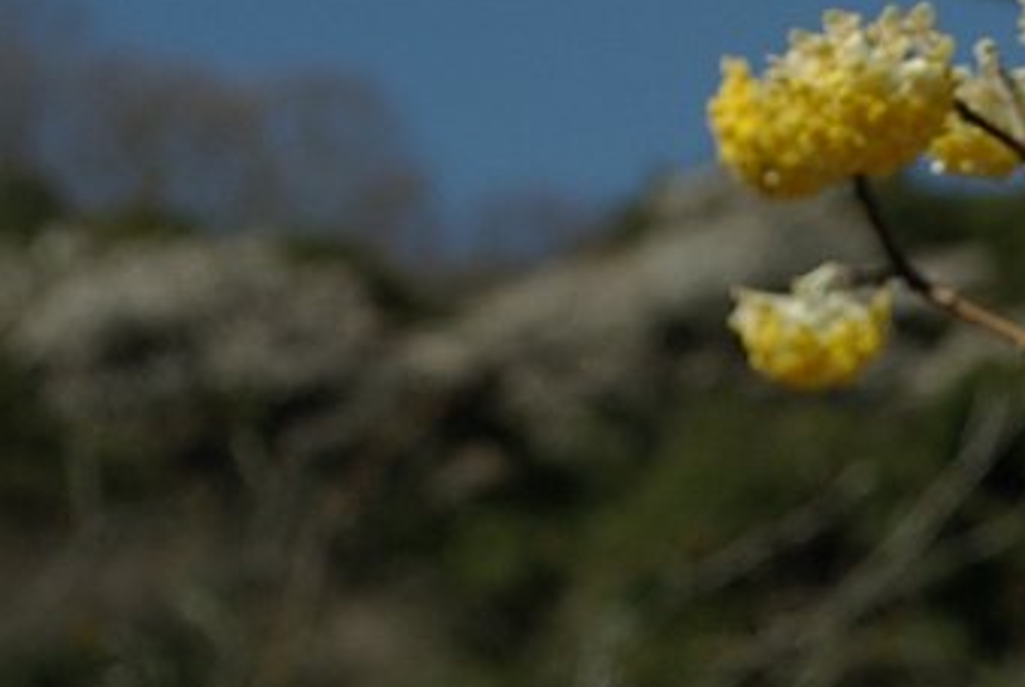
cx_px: 977
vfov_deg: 7.4
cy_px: 962
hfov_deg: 11.0
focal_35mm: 184
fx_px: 5258
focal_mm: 43
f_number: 8
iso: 100
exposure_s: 1/400
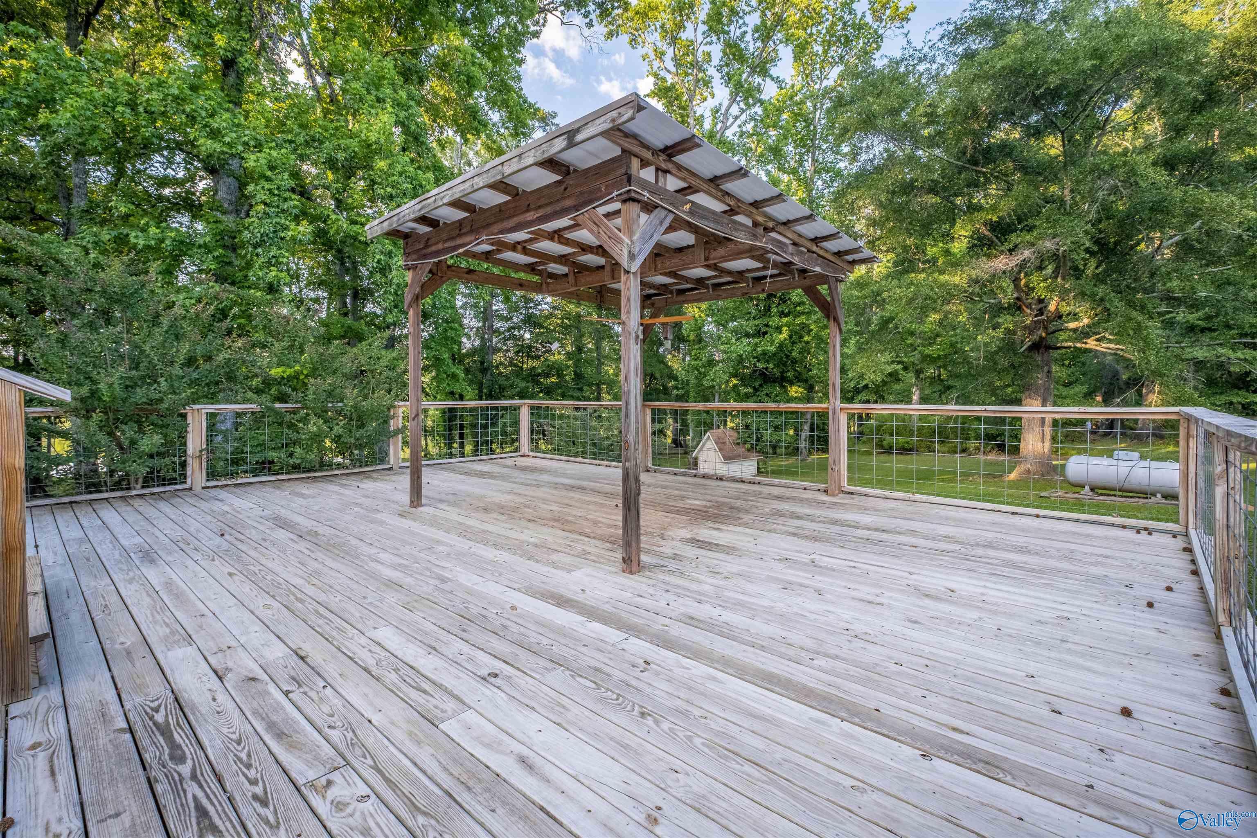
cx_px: 628
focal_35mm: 15
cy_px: 419
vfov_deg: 77.3
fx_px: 524
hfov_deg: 100.4
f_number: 7.1
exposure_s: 1/125
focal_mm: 10
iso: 800
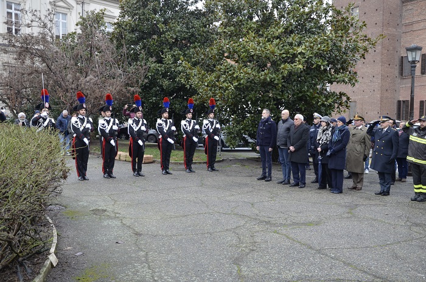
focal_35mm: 36
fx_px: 425
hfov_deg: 53.2
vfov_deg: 36.7
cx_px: 213
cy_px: 141
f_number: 5.6
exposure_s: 1/125
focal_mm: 24
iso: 400
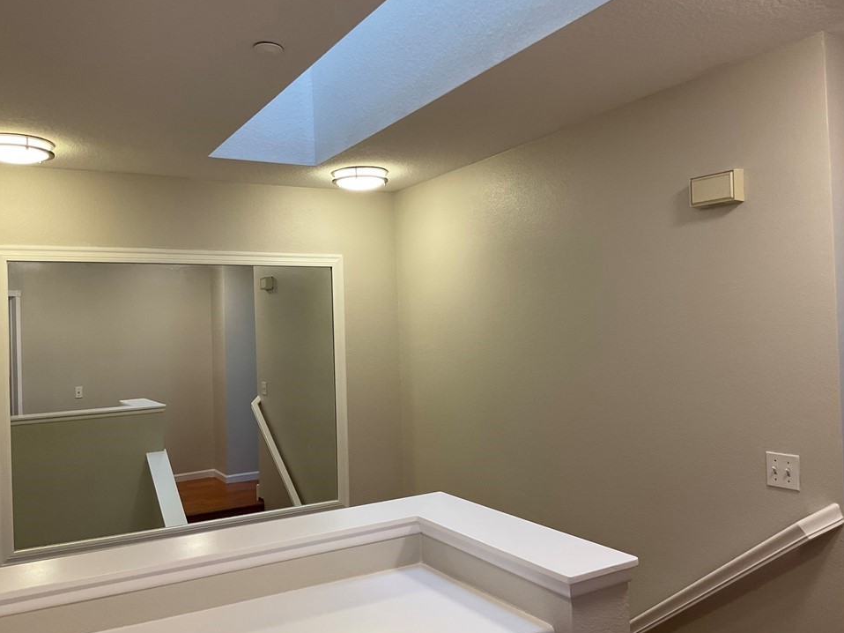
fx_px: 756
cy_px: 321
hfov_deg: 58.3
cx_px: 405
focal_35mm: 31
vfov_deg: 45.4
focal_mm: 3
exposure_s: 1/60
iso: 50
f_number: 1.8
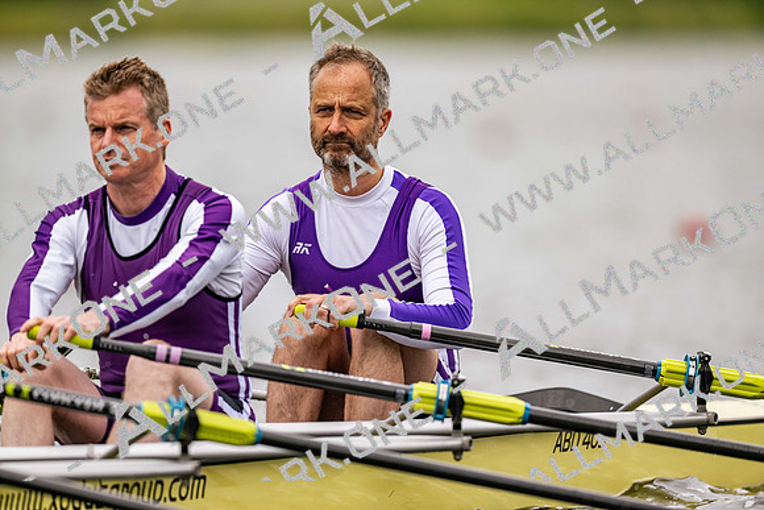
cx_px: 382
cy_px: 255
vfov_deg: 2.3
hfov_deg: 3.4
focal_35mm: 600
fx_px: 12736
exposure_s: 1/2500
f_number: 4
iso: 280
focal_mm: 600
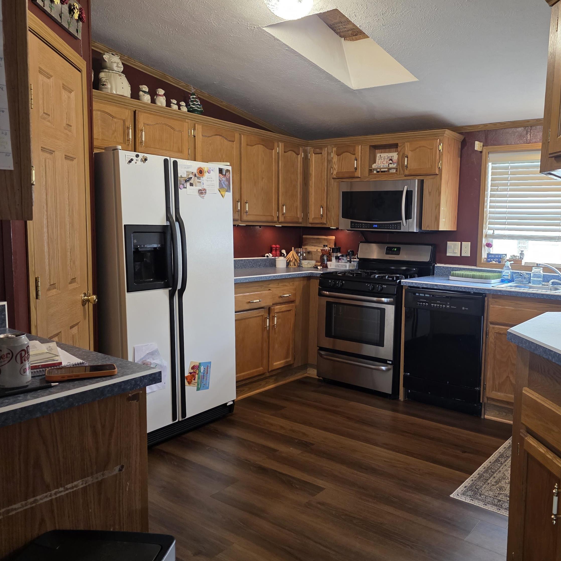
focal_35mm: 28
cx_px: 366
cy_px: 284
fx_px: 513
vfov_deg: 57.3
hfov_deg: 56.3
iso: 500
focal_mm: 6.3
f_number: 1.7
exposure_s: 1/120
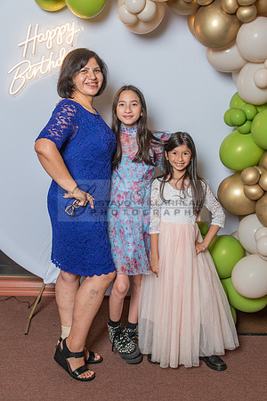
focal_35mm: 48
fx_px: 538
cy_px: 179
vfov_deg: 40.8
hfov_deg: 27.8
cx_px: 94
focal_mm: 29
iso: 200
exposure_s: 1/160
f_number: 4
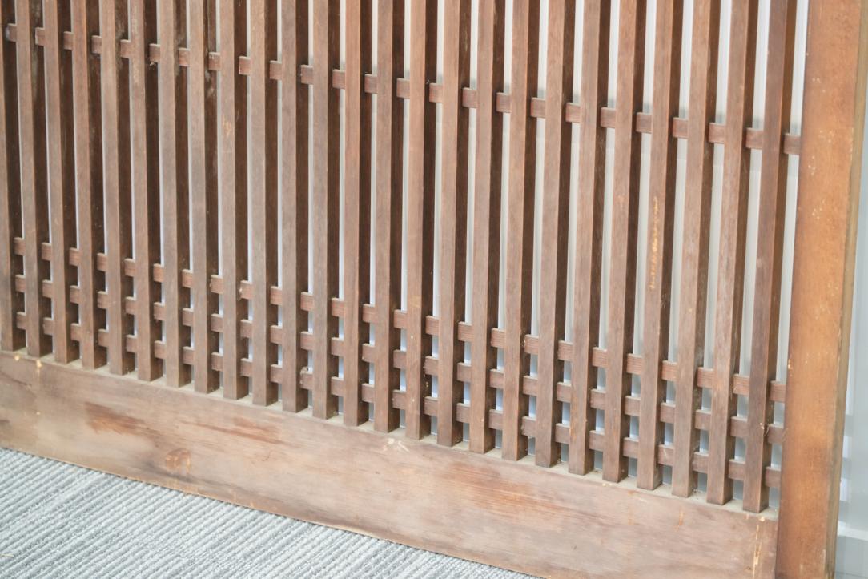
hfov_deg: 19.5
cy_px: 290
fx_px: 2532
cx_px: 434
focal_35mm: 105
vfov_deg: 13.0
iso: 6400
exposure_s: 1/125
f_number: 4
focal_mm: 105
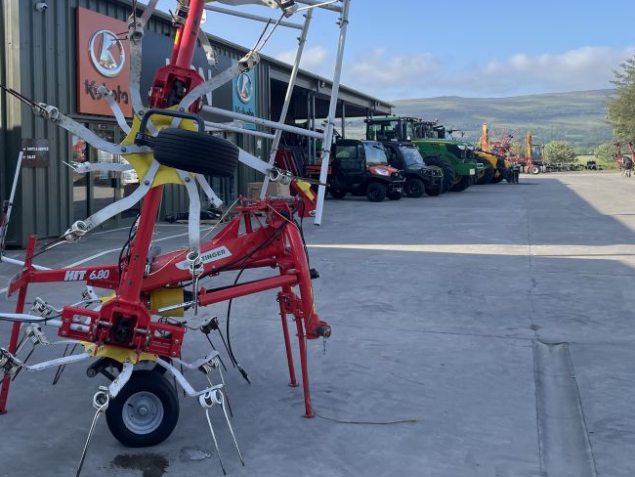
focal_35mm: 40
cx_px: 210
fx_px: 734
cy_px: 145
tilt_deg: +3.2
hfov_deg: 46.0
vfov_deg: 35.5
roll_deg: +0.8
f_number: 1.6
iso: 32
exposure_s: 1/1742
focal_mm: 4.2
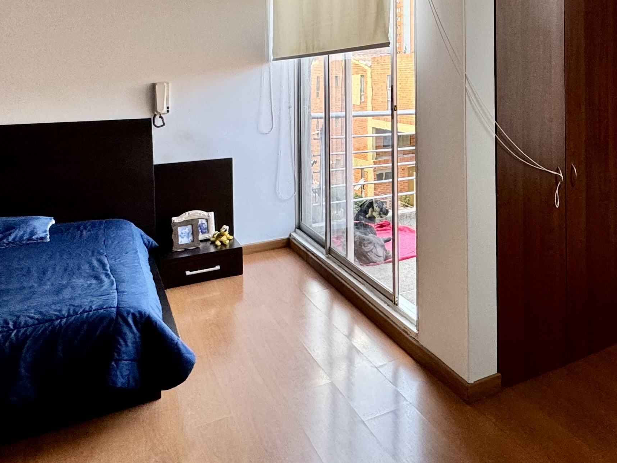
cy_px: 78
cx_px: 599
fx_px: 588
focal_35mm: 33
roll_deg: +0.5
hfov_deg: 47.3
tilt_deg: +0.2
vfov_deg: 40.7
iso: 160
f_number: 2.2
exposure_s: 1/99
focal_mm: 2.22
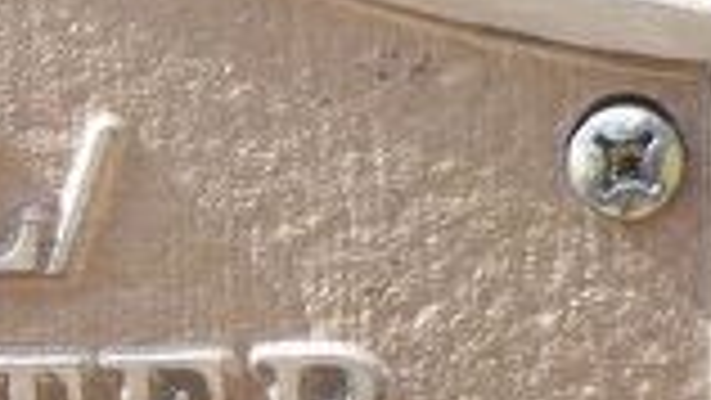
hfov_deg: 0.6
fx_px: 62726
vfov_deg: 0.4
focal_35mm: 3326
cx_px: -742
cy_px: 508
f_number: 4.2
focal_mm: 108.3
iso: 134
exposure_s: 1/100
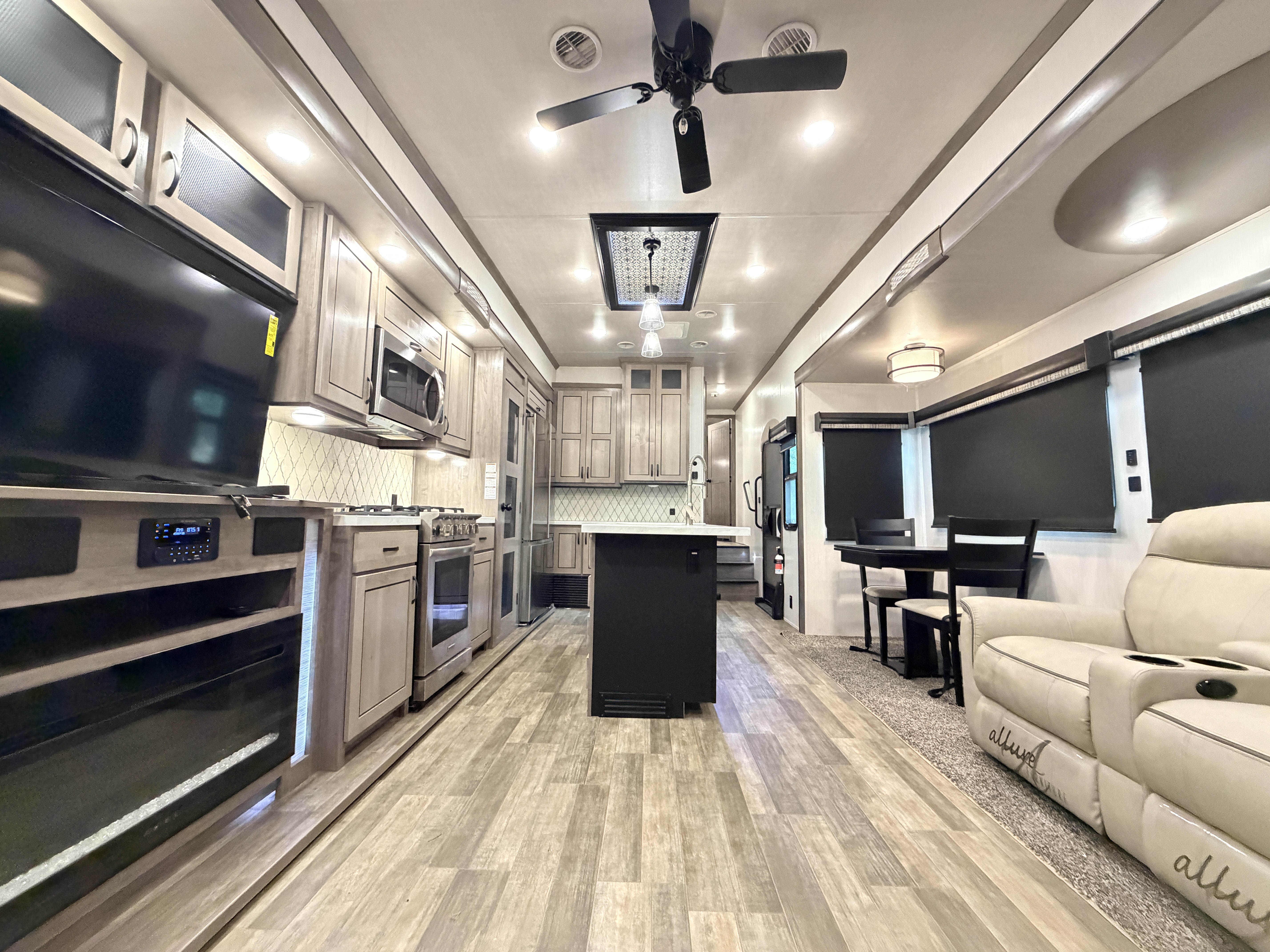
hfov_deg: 102.1
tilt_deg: +3.0
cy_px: 476
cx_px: 635
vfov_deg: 85.7
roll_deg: +0.1
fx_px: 514
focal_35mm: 14
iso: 1000
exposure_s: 1/60
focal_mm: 2.22
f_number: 2.2
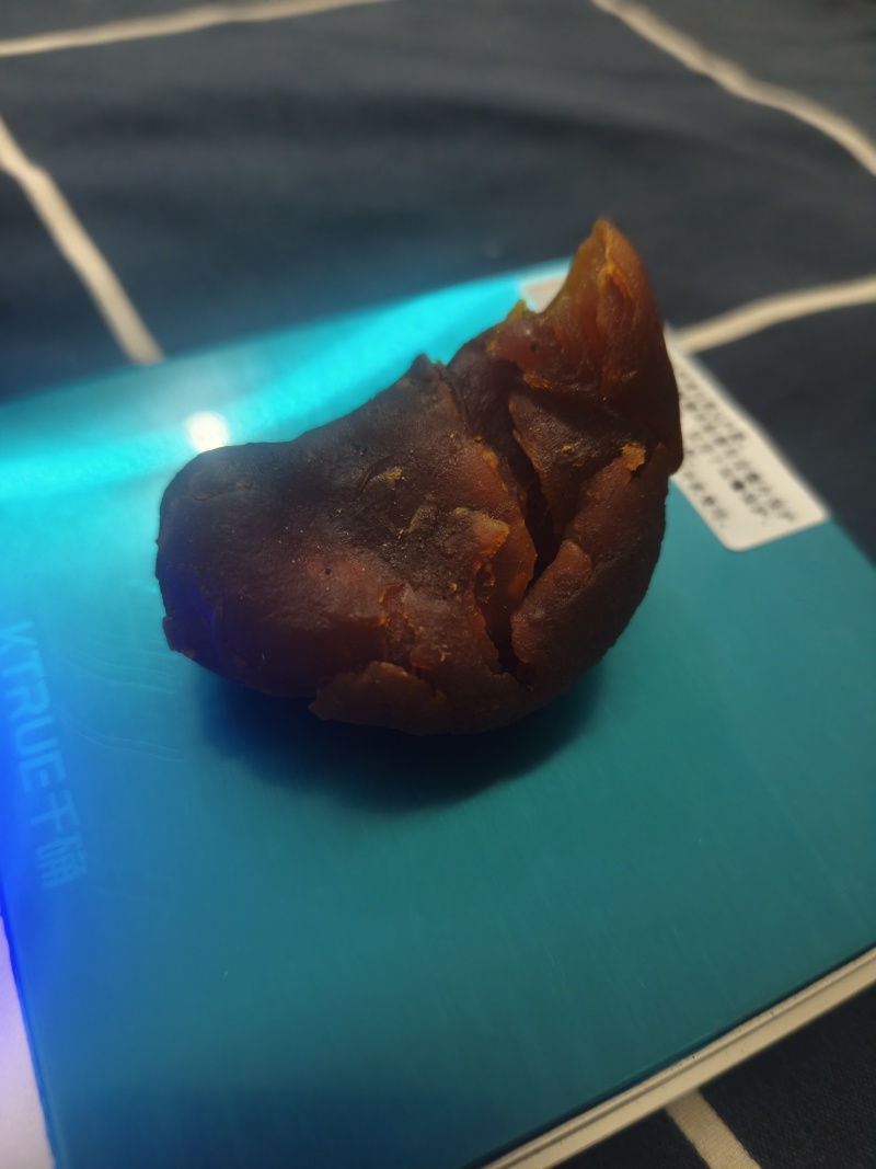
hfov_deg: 58.9
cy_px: 584
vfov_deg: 73.9
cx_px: 438
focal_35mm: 23
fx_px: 776
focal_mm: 5.56
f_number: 1.88
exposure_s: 1/20
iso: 1250
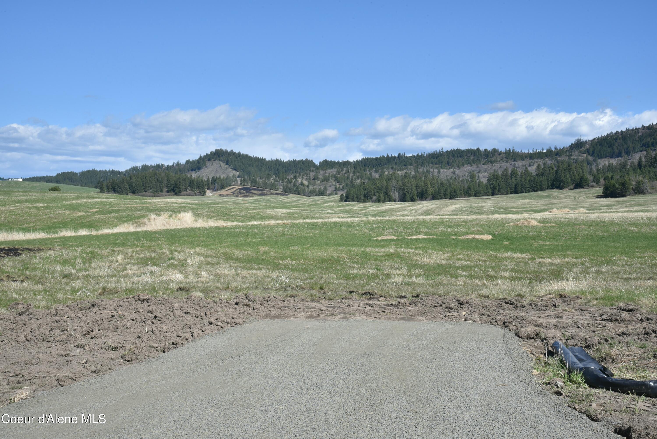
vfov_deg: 28.1
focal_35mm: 48
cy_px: 220
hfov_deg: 41.1
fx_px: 876
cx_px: 328
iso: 200
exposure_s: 1/100
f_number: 22
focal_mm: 48
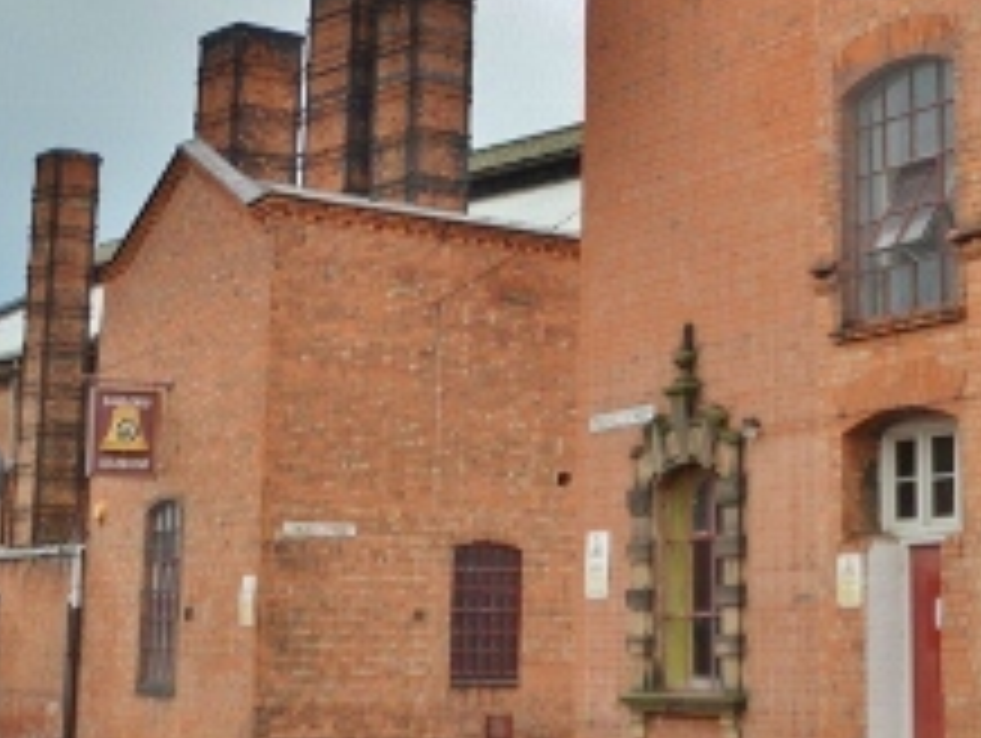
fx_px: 2156
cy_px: 72
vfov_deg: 19.1
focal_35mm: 76
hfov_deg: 25.0
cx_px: 855
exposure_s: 1/100
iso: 160
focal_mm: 18
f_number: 5
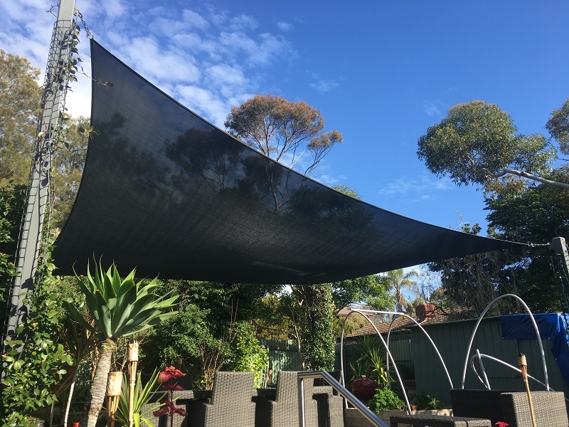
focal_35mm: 29
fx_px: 477
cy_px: 214
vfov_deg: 48.2
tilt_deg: +19.9
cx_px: 284
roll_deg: +2.4
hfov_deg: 61.7
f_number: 2.2
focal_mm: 4.15
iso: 25
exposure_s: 1/538
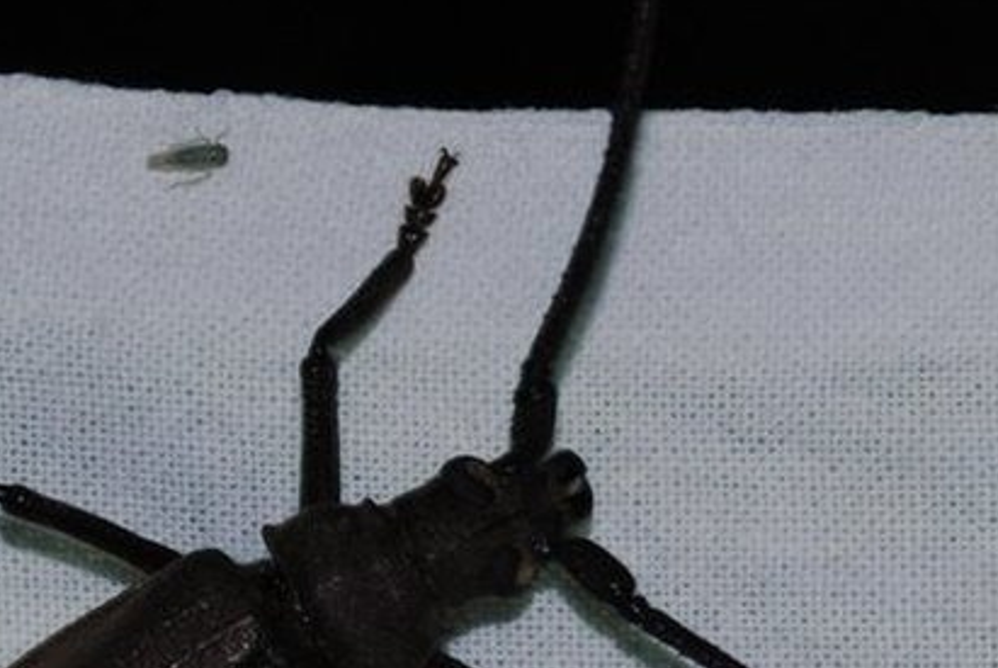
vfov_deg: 3.8
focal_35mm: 367
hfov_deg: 5.6
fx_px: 10189
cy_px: 610
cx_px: 296
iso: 640
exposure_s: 1/30
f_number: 10
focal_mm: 105
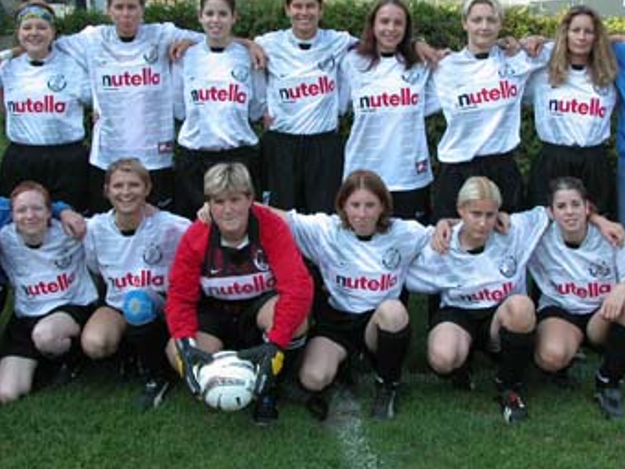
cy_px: 168
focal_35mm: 50
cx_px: 311
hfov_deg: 38.2
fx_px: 903
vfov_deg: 29.0
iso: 100
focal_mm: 8.9
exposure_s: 1/137
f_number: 4
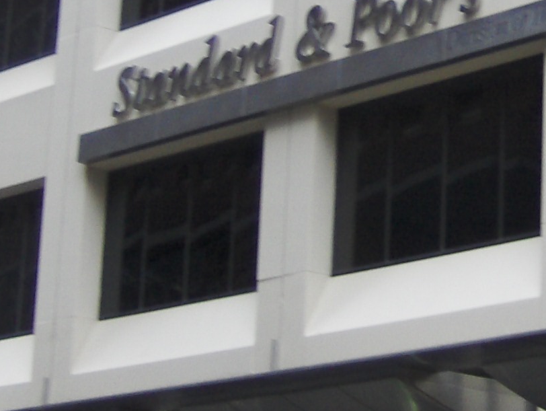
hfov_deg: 13.8
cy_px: -33
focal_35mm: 142
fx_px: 2242
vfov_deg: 10.4
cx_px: 444
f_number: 2.8
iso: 100
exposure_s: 1/175
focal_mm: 7.5
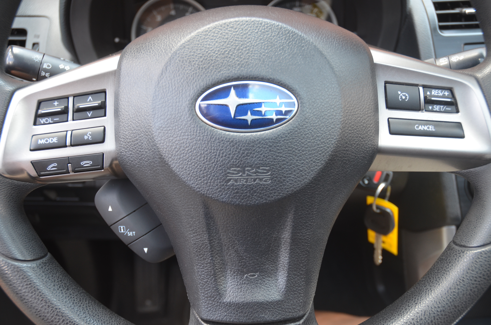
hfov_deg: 57.3
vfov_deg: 39.8
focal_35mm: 33
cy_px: 162
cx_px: 246
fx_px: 449
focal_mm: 22
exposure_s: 1/60
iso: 400
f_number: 4
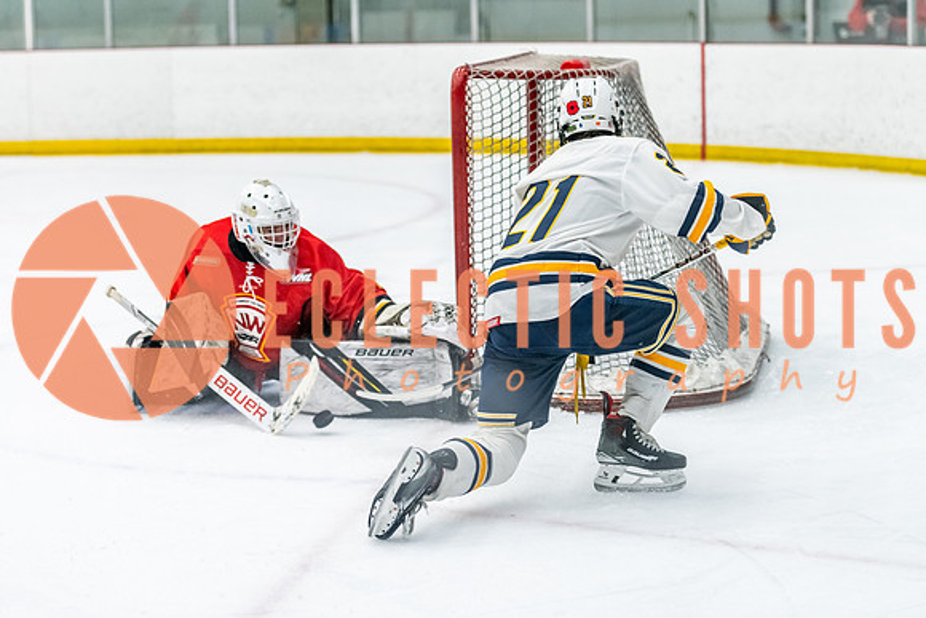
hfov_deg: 21.1
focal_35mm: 97
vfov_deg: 14.1
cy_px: 314
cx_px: 459
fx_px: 2490
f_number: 2.8
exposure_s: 1/800
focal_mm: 86
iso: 3200
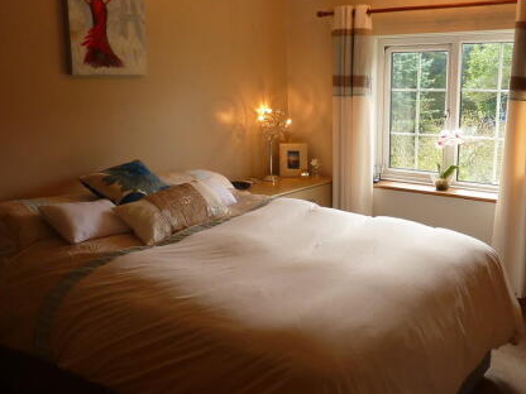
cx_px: 317
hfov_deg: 52.3
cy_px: 179
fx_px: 532
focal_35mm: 35
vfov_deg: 40.7
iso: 80
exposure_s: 1/50
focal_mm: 4.1
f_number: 3.3
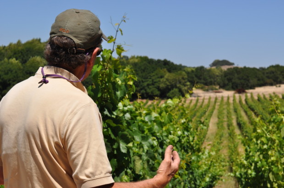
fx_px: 591
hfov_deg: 27.0
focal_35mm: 75
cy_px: 94
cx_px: 142
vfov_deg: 18.1
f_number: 10
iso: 200
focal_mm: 50
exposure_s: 1/400
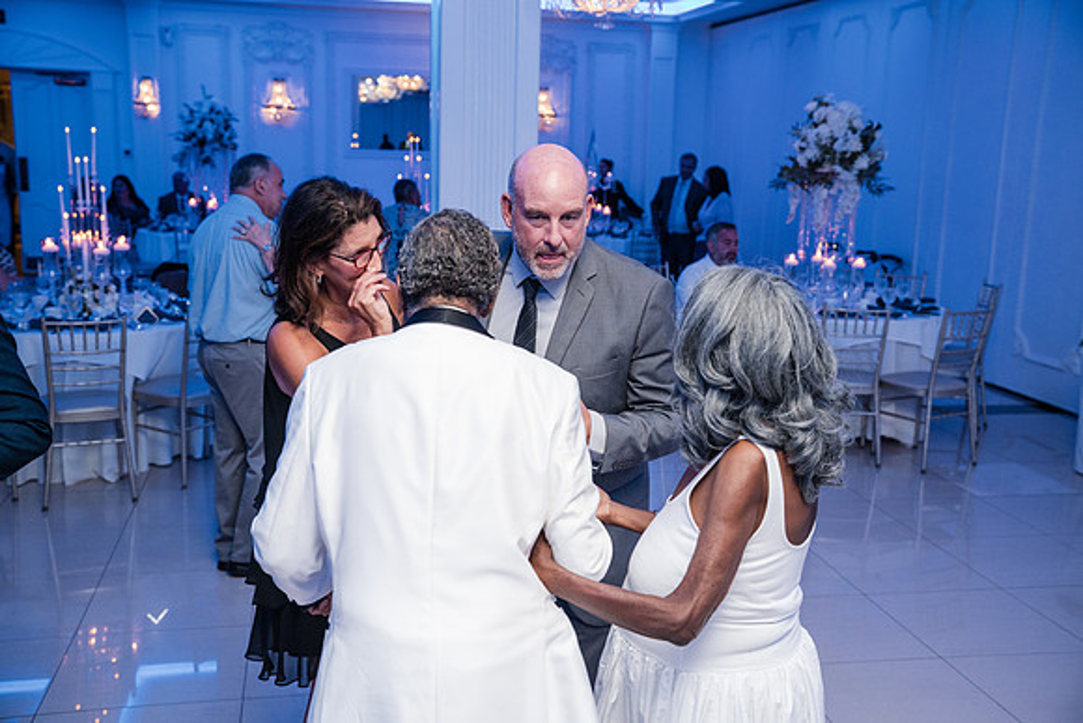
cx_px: 542
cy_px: 362
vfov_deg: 33.4
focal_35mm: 40
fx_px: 1204
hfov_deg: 48.4
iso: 3200
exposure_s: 1/250
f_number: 4
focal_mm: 40
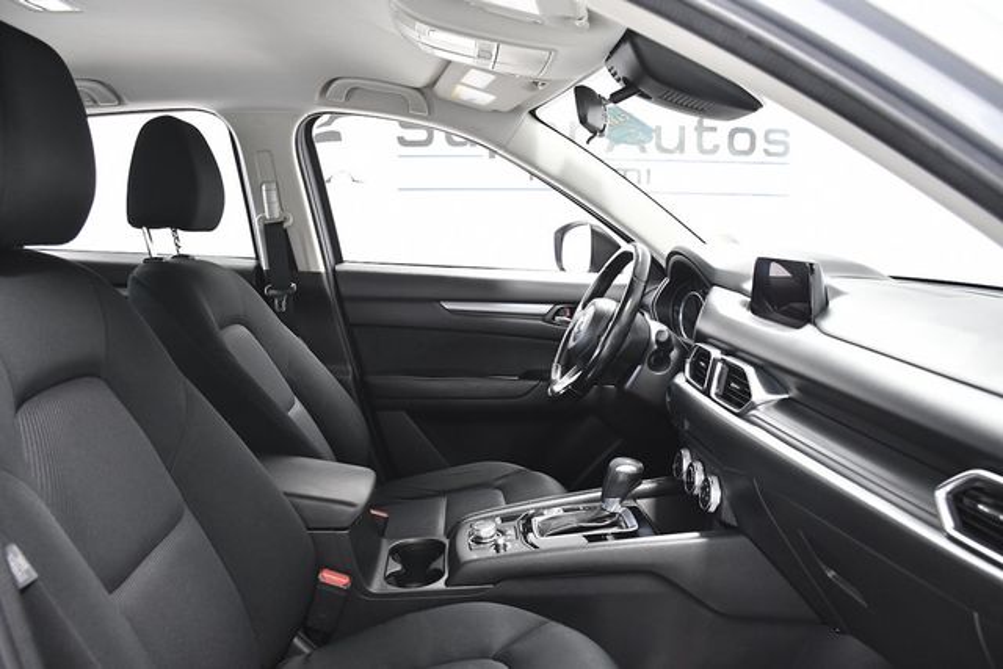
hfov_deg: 67.4
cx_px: 502
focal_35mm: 27
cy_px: 334
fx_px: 752
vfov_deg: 48.0
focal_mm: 18
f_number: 4.5
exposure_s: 1/100
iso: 2500
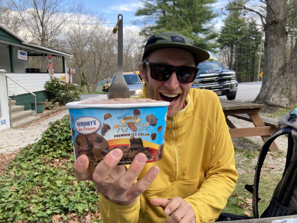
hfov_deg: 63.4
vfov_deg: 49.7
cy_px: 112
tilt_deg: -7.4
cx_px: 148
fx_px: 240
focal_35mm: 28
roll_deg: -1.2
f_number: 1.8
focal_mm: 3.99
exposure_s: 1/421
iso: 20
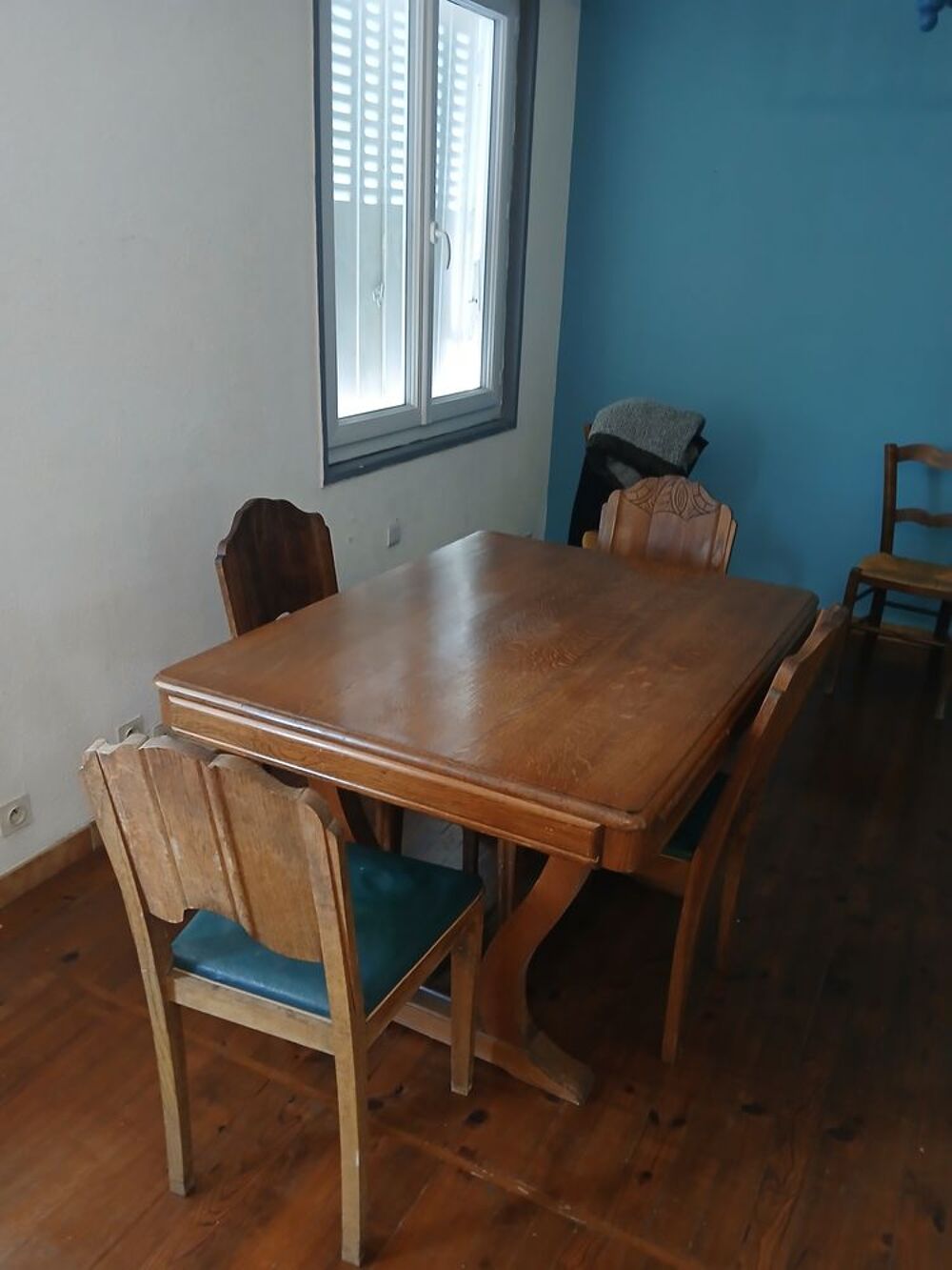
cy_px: 635
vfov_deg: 67.3
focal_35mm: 26
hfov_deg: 53.1
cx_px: 476
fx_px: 953
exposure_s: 1/33.3
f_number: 1.8
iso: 250
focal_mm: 3.98
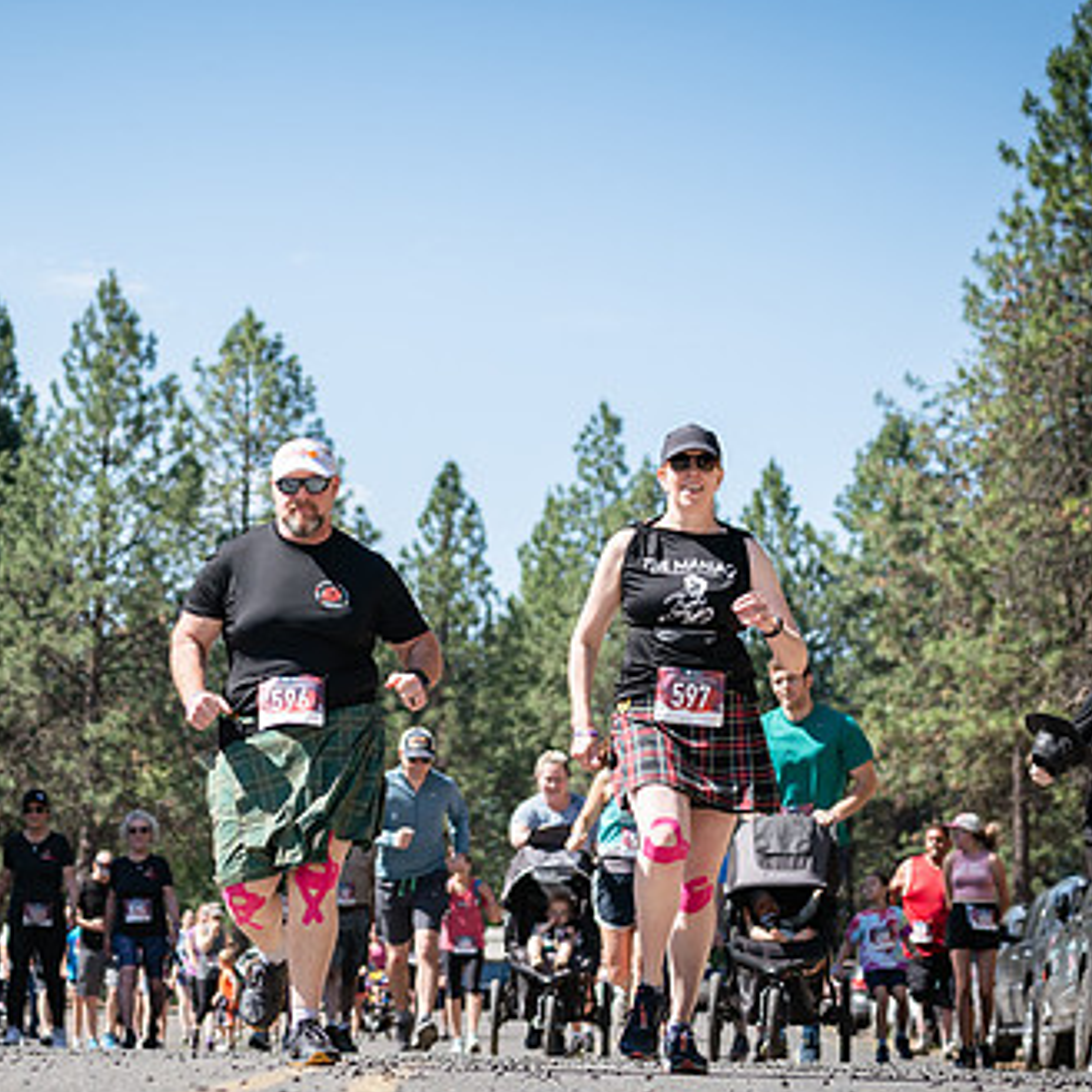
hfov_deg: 15.6
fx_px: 3962
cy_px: 619
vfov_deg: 15.7
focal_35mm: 111
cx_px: 309
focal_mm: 74
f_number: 4
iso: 100
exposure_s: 1/500
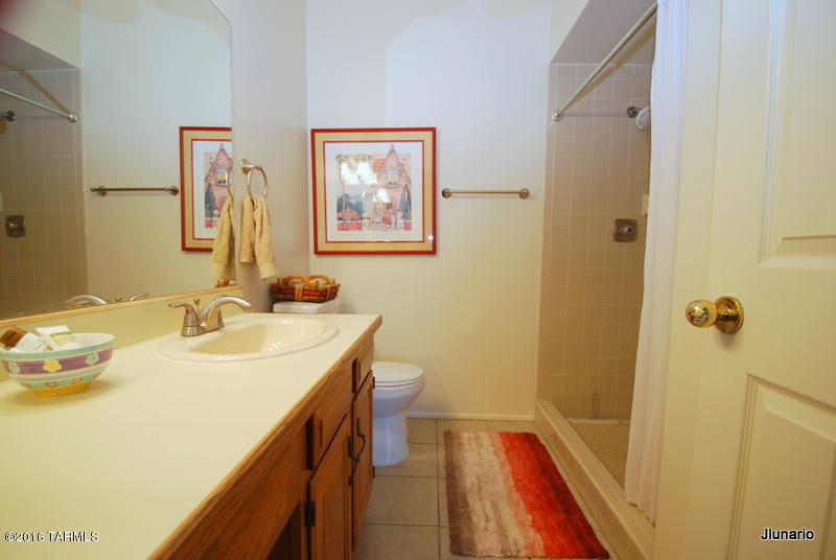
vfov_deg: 77.5
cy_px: 280
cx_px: 418
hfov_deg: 100.3
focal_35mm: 15
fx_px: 349
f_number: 3.5
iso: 220
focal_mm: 10
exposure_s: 1/30
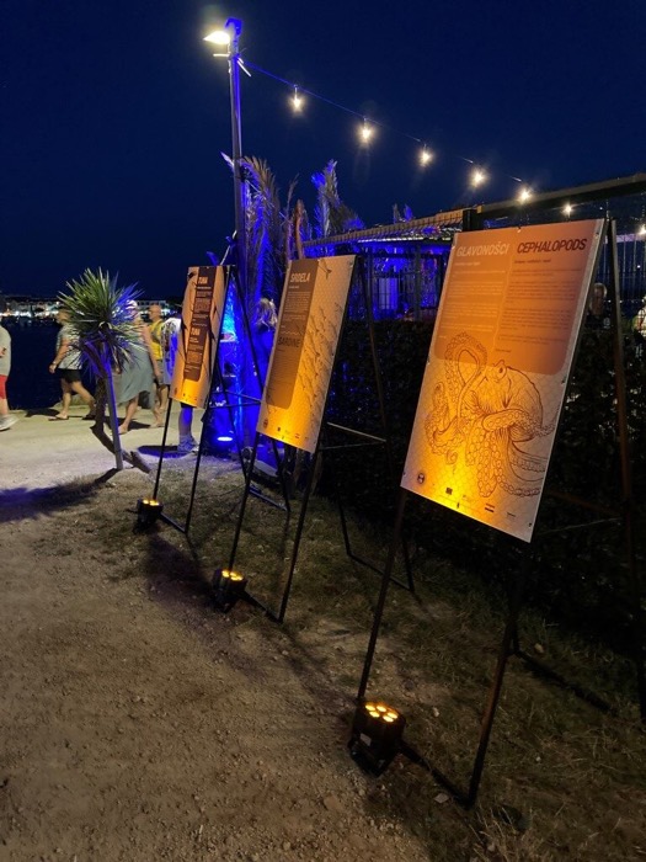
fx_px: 697
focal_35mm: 28
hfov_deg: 49.7
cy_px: 431
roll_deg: +0.8
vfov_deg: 63.4
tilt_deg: -7.4
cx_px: 323
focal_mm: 3.99
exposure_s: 1/25
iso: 640
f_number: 1.8
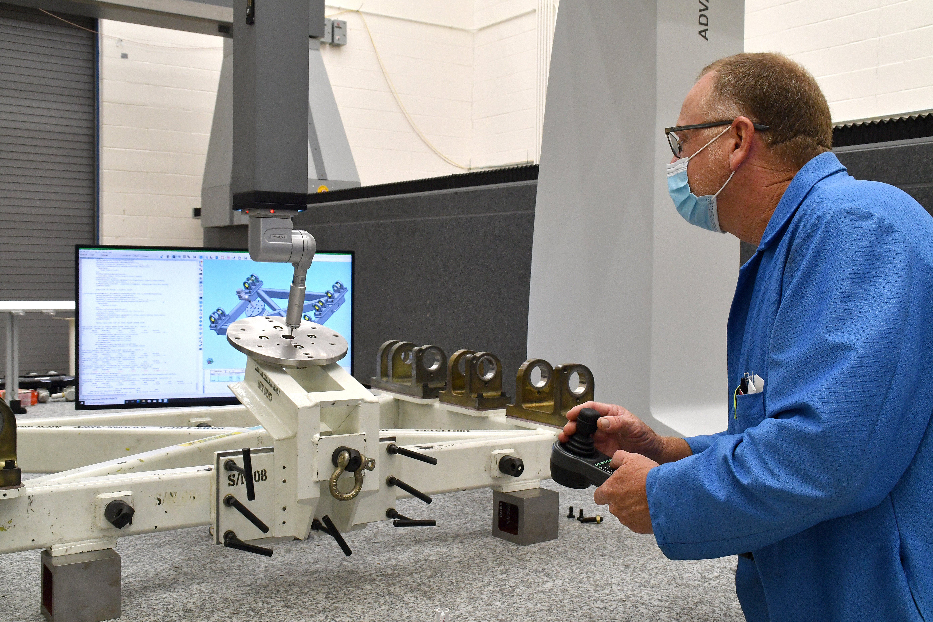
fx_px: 959
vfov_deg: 35.9
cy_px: 311
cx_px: 466
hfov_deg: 51.9
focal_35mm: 37
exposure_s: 1/60
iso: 1000
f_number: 13
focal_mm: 25
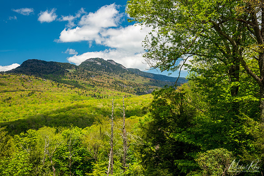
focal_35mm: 50
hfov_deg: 39.6
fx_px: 367
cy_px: 88
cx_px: 132
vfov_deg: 27.0
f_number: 11
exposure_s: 1/45
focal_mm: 50
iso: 64
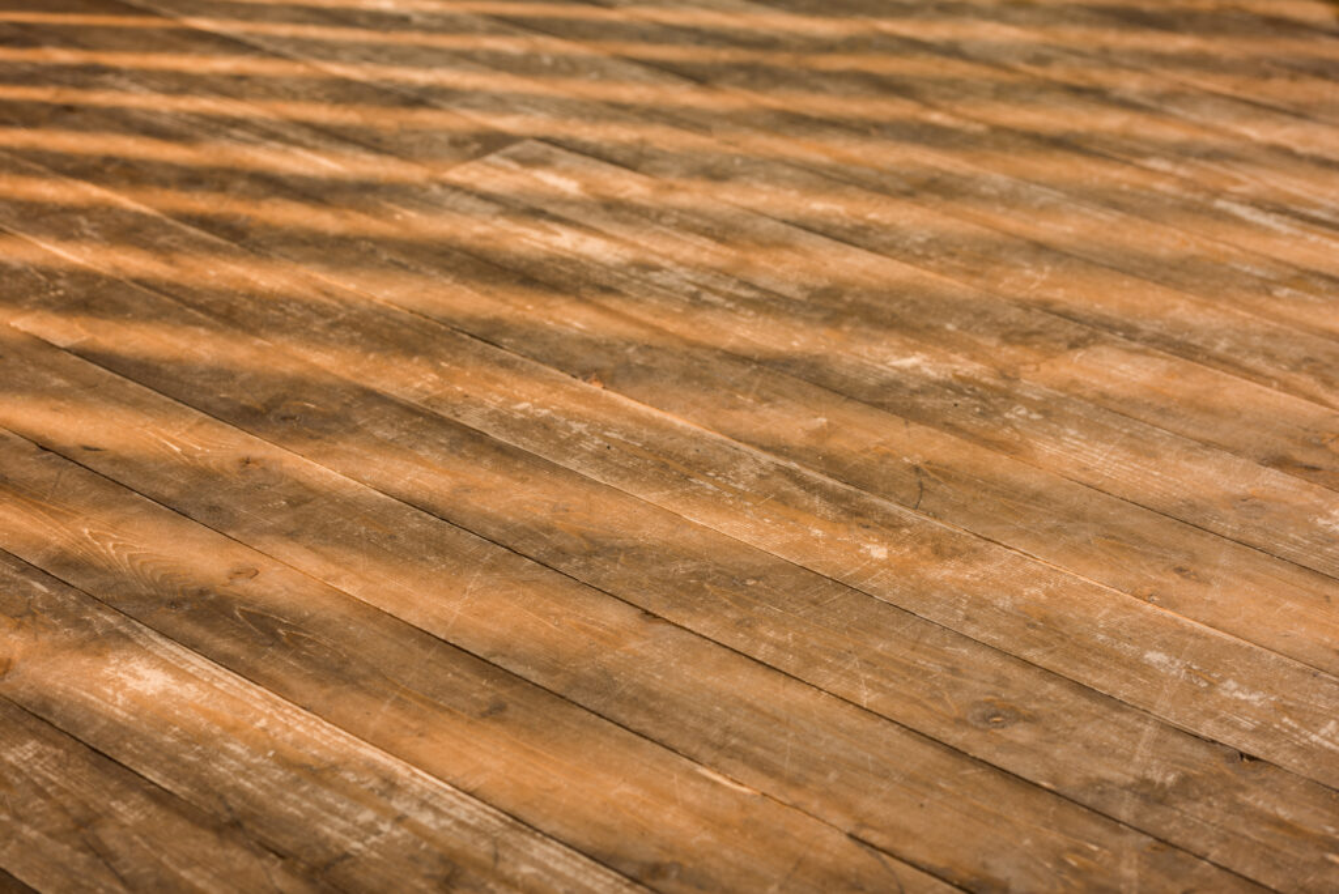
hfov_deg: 23.9
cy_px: 447
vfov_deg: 16.1
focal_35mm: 85
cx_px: 670
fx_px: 3163
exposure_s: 1/200
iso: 100
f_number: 5.6
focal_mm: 85
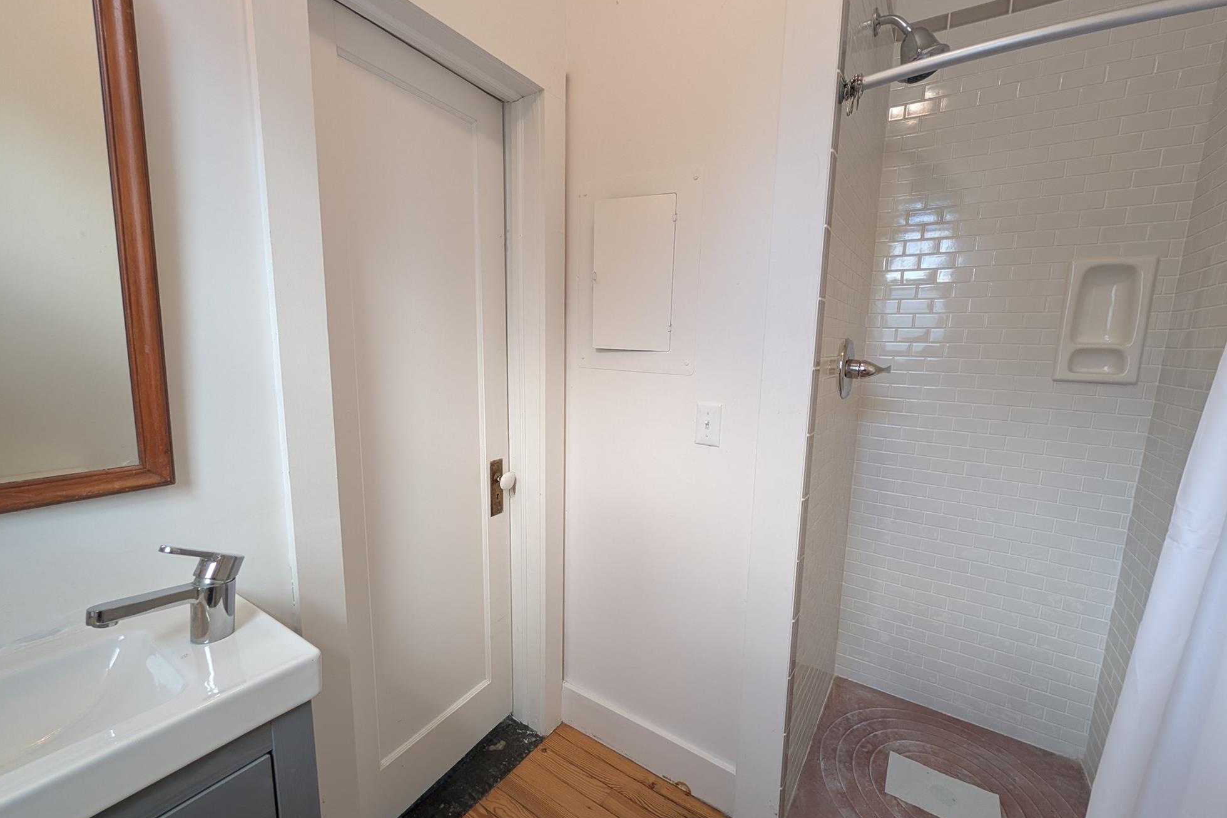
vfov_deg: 85.4
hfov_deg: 108.3
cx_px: 624
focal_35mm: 13
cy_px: 414
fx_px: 443
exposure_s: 1/120
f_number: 1.7
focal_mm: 2.02
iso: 79
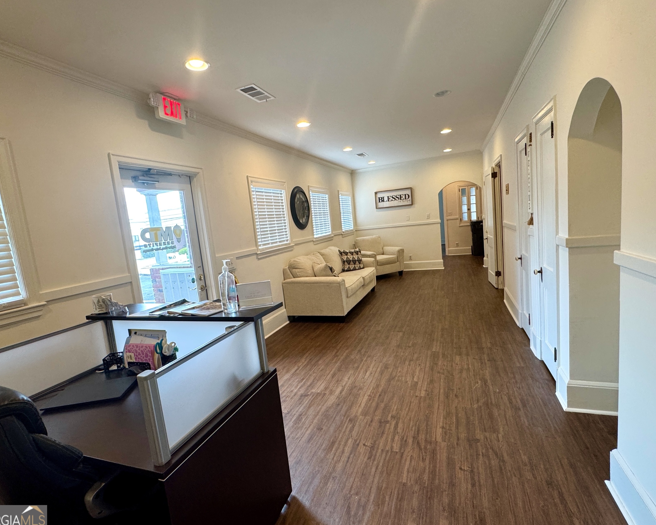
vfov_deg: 84.0
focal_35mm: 15
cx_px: 326
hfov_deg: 96.8
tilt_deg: -6.8
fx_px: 291
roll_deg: -1.1
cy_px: 262
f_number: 2.2
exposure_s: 1/120
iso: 160
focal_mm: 2.22
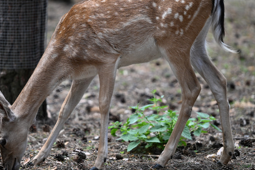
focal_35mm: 229
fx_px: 1622
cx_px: 103
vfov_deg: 6.0
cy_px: 82
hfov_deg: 9.0
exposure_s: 1/1250
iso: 400
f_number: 2.8
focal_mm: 150
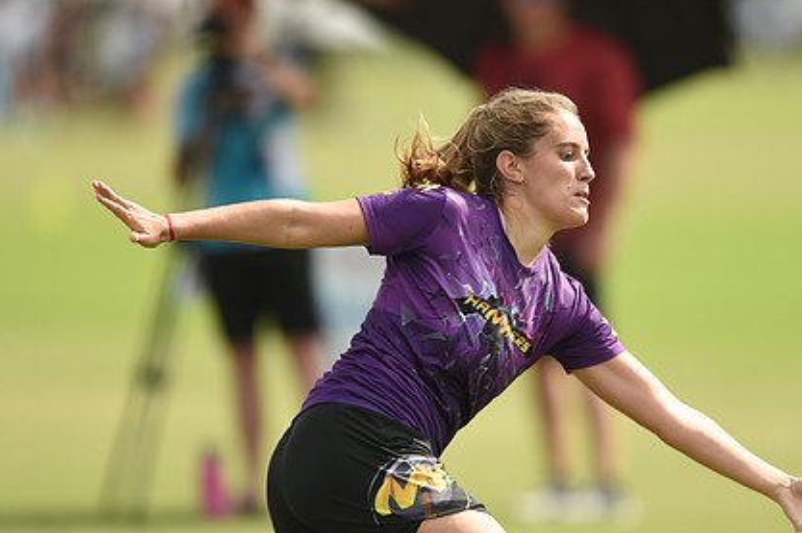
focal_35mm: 557
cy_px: 300
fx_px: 12394
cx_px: 469
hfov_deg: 3.7
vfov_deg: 2.5
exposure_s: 1/2000
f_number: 2.8
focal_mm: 400
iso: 160
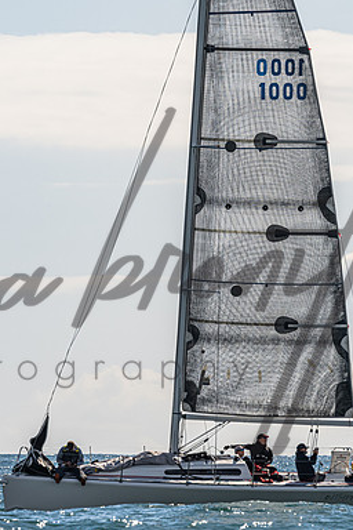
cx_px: 250
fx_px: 8868
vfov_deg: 3.4
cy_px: 177
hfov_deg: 2.3
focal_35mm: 603
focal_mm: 300
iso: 400
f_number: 9
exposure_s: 1/1600
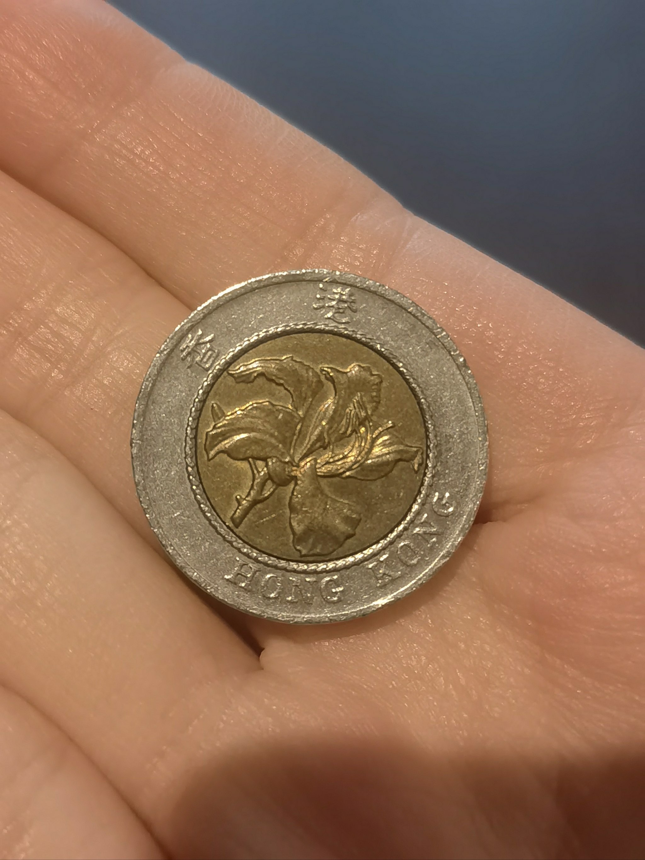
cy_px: 430
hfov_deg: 25.2
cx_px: 322
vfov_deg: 33.2
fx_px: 1441
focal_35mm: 58
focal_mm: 5.58
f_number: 1.9
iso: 100
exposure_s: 1/120
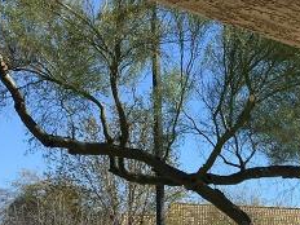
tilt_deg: -3.3
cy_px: 371
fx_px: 1109
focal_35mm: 128
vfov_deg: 11.0
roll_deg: -1.3
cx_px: 419
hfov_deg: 14.6
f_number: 2.2
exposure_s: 1/1832
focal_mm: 4.15
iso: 25
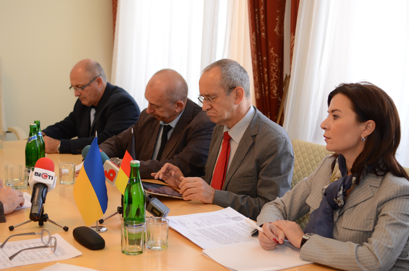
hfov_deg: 37.9
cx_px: 204
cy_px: 136
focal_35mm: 52
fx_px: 595
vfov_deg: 25.6
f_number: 3.2
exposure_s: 1/200
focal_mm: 35
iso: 800
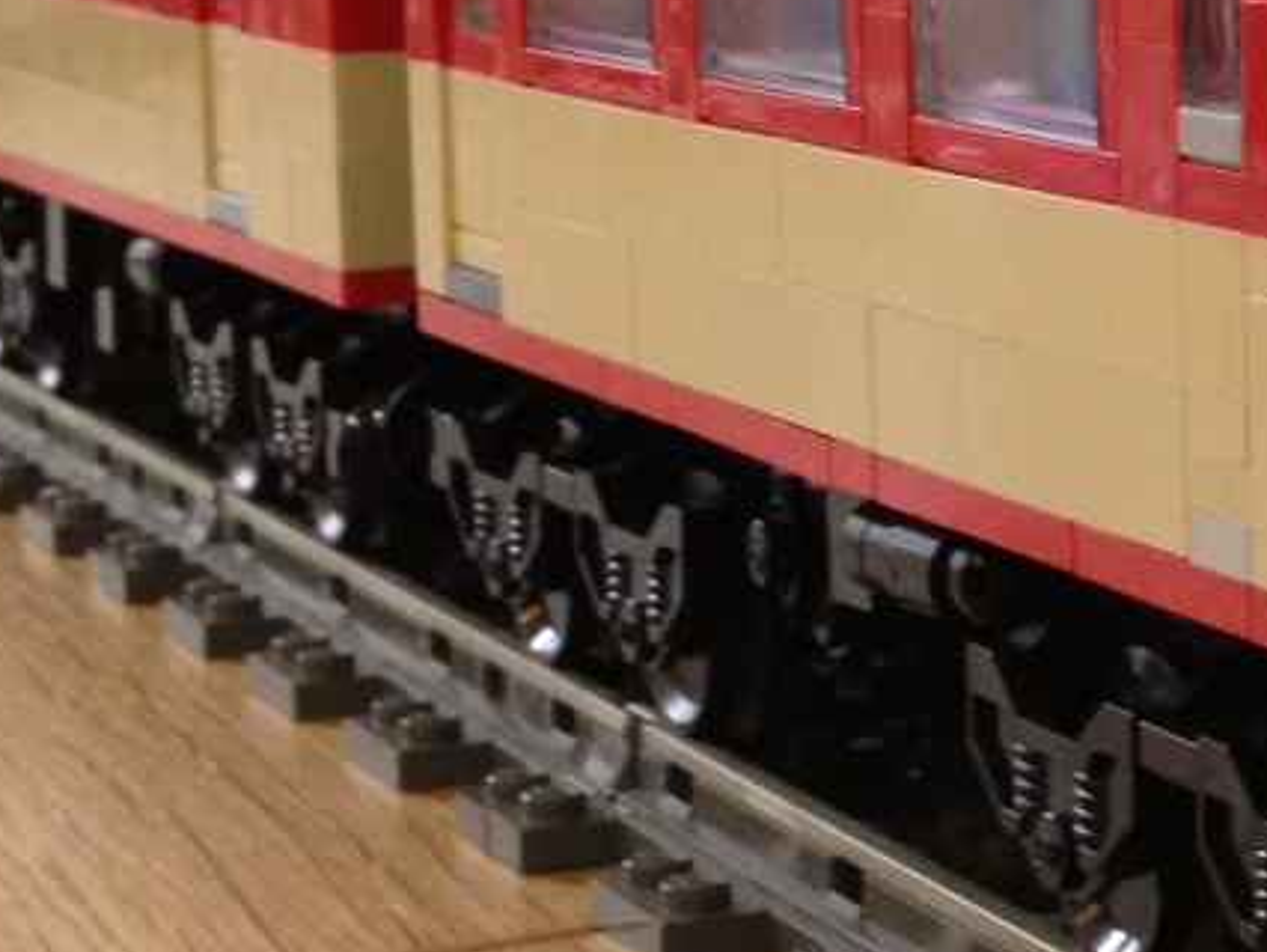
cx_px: 1621
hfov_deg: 14.2
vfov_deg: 11.0
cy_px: 202
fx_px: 4907
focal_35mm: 134
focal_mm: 4.28
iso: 200
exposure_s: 1/20
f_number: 2.4
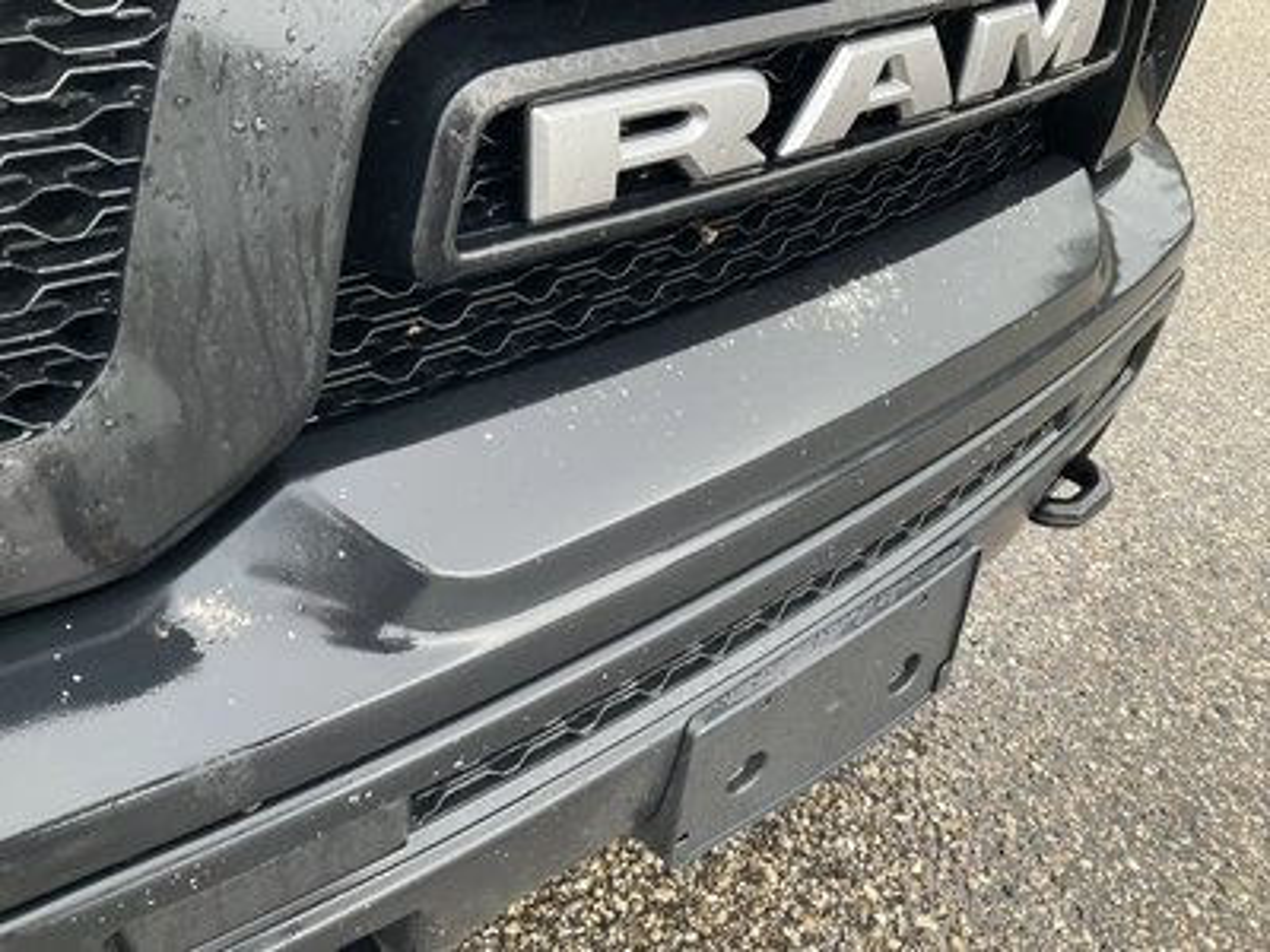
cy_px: 476
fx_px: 1064
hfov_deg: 61.7
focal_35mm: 29
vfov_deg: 48.2
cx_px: 635
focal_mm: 3
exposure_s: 1/61
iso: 64
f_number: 1.8
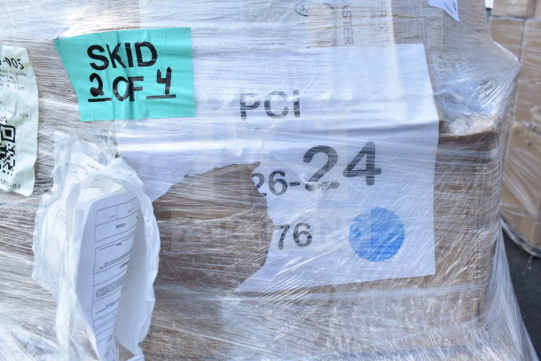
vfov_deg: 41.7
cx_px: 270
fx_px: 473
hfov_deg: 59.5
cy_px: 180
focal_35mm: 32
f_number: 8
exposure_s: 1/250
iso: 200
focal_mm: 21
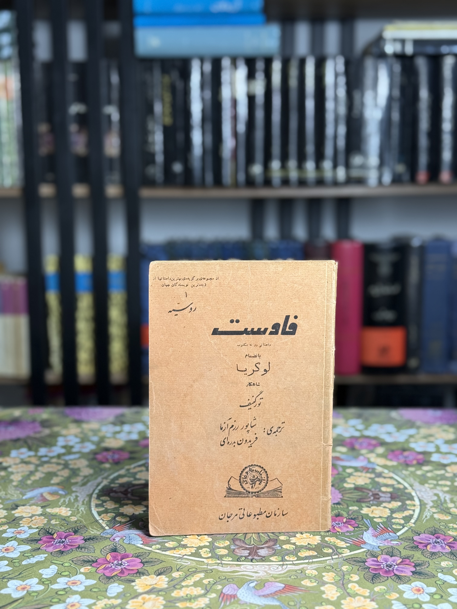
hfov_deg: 30.3
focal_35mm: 48
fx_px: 845
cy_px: 304
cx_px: 228
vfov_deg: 39.7
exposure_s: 1/100
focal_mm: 6.76
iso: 100
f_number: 1.78
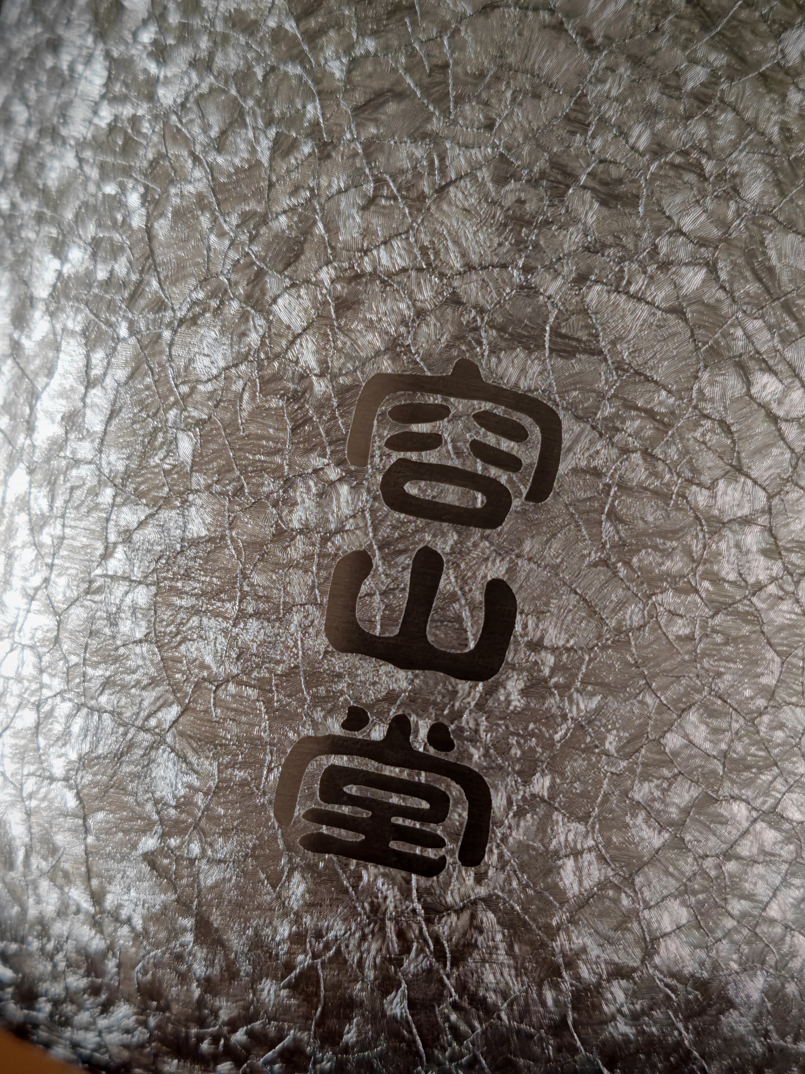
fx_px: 1550
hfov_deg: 29.1
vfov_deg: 38.2
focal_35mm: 50
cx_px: 402
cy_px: 537
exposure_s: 1/50
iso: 500
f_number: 2.4
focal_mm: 5.3
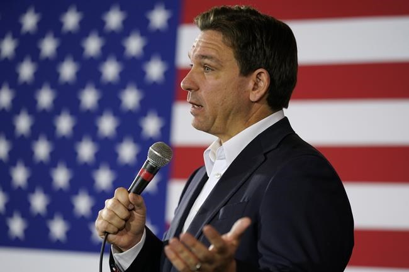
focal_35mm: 164
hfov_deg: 12.5
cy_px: 136
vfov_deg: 8.4
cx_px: 204
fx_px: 1863
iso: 1600
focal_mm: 164
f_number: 3.2
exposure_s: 1/400
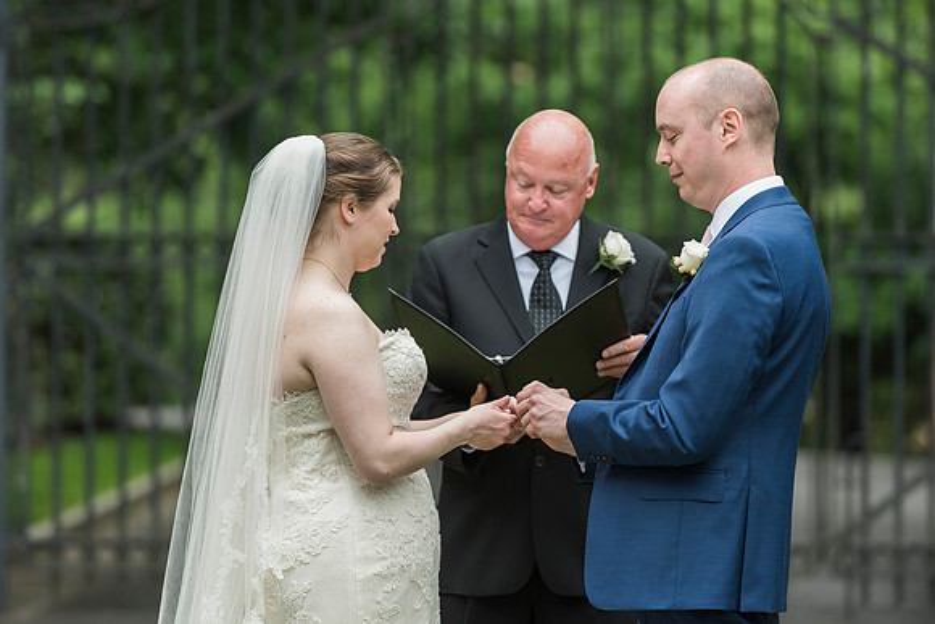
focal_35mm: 200
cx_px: 468
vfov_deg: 6.9
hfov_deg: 10.3
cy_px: 312
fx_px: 5195
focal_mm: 200
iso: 800
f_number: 4
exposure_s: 1/500
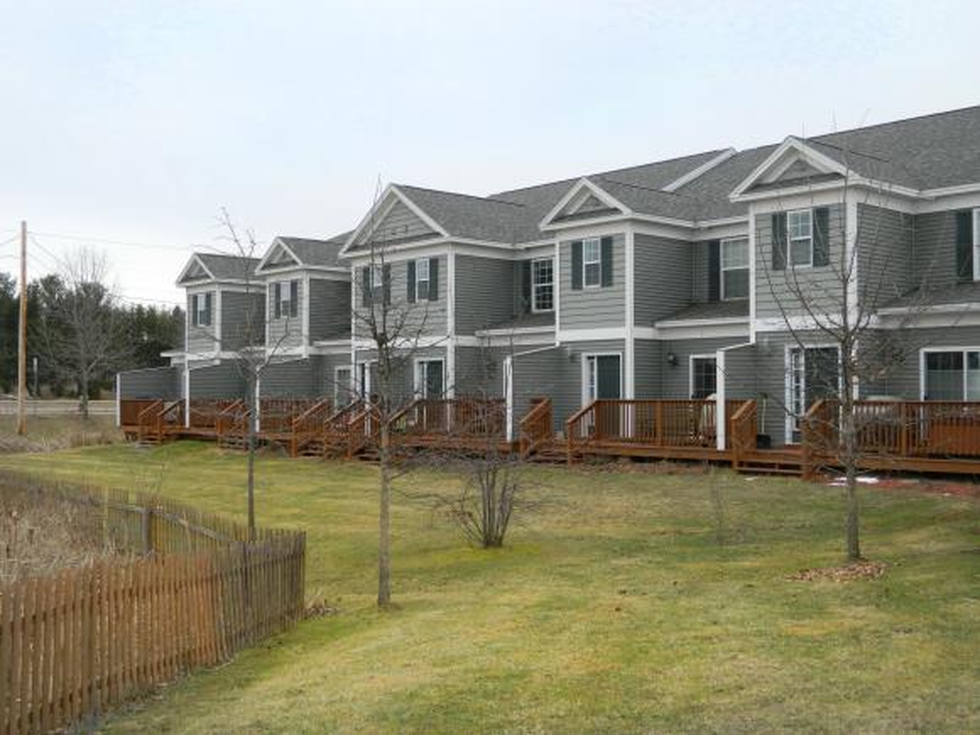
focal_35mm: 41
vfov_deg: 35.1
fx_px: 1161
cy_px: 368
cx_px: 490
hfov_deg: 45.8
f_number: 3.5
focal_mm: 7.3
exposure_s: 1/500
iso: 110
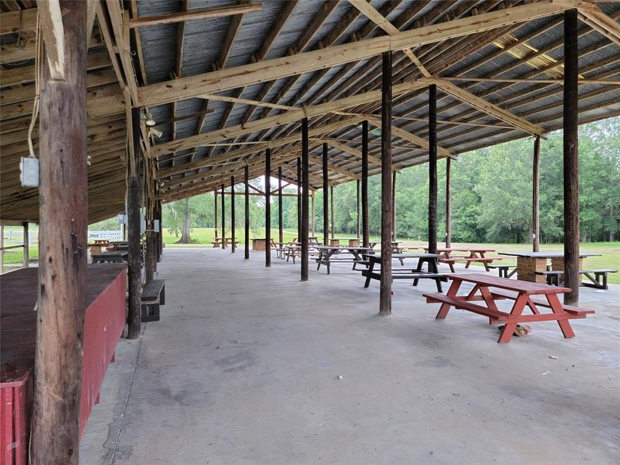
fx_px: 430
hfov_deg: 71.6
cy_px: 232
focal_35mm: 24
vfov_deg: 56.8
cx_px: 310
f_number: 1.8
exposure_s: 1/119
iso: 64
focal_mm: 6.7
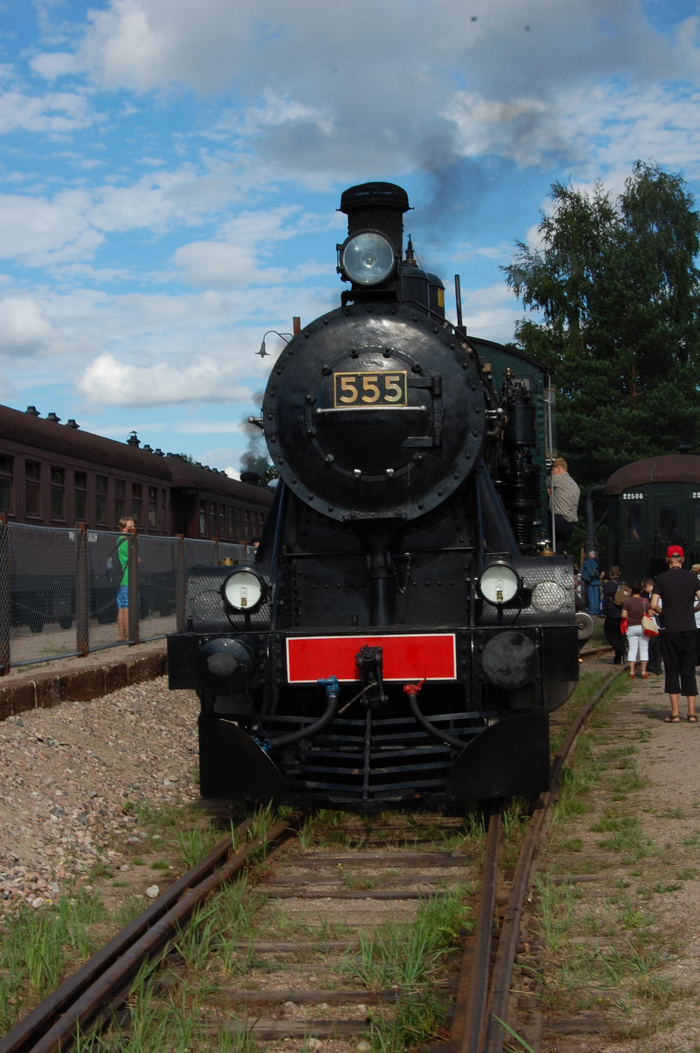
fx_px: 1841
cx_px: 350
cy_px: 526
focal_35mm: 63
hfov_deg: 21.5
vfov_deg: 31.9
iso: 200
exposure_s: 1/125
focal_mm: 42
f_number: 16
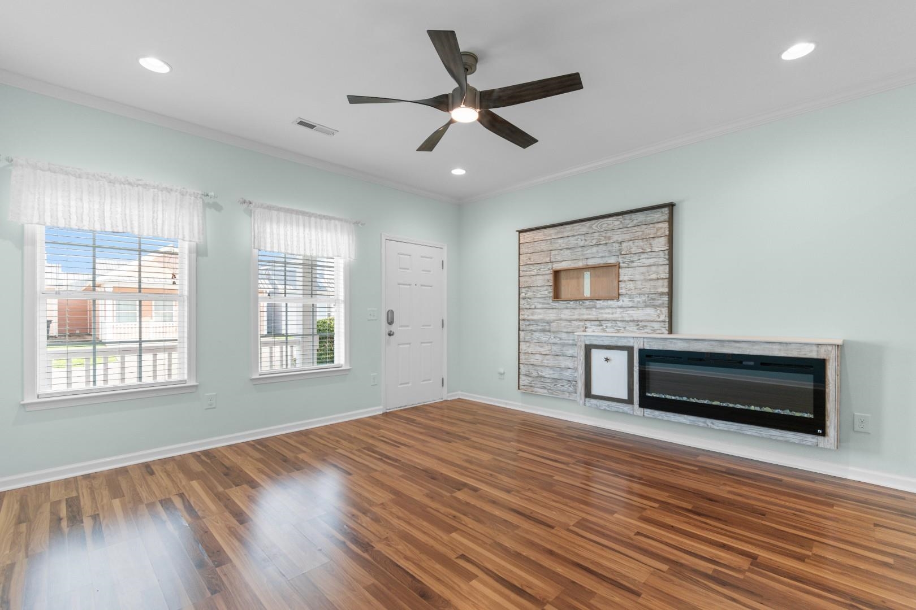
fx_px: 382
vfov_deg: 77.3
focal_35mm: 15
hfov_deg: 100.4
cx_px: 458
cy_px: 305
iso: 100
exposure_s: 1/6
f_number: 4.5
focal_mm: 10
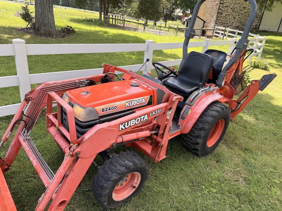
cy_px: 106
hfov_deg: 71.6
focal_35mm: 24
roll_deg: -3.9
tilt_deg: -20.3
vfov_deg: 56.8
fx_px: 196
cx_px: 141
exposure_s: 1/967
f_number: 1.78
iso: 80
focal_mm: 6.76
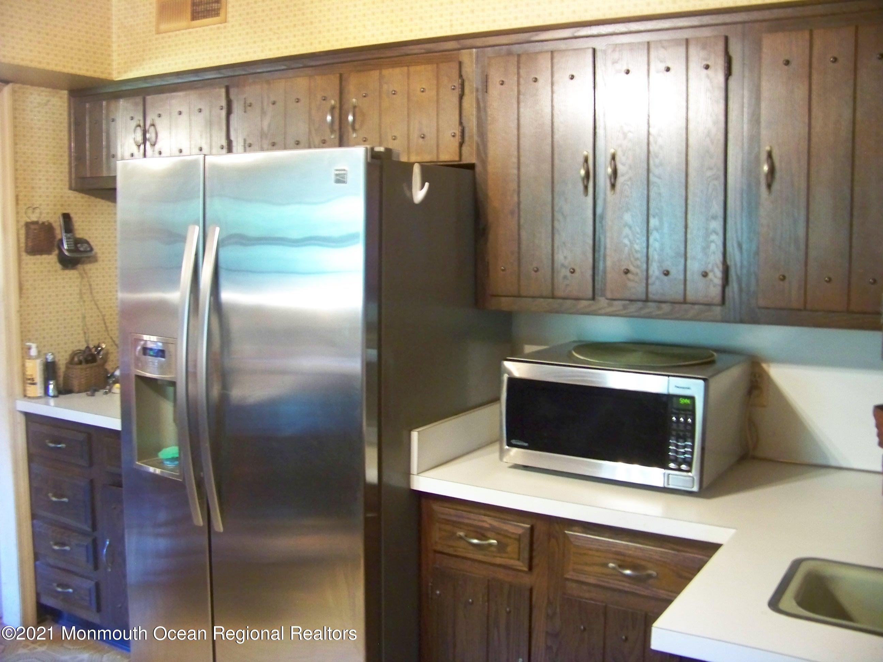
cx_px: 442
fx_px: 918
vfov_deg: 39.7
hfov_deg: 51.4
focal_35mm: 36
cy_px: 331
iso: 400
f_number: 2.8
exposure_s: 1/4
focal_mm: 5.85
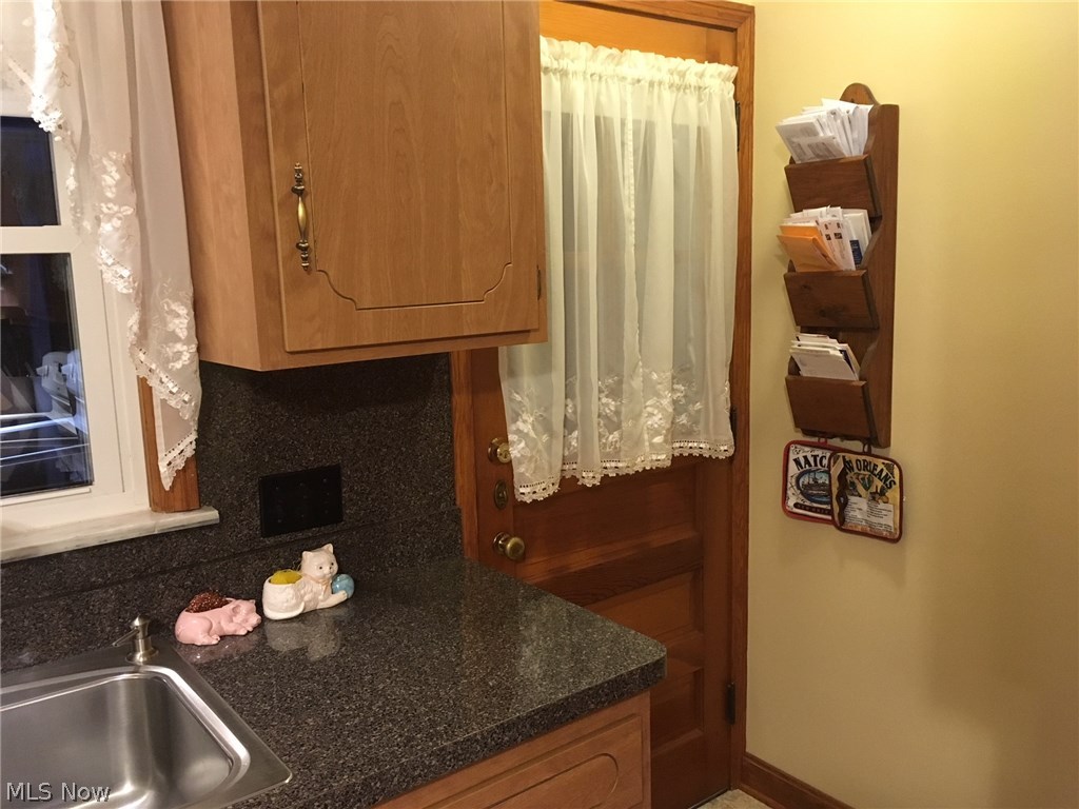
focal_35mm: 29
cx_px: 540
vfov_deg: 48.2
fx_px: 904
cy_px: 404
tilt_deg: -9.1
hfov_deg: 61.7
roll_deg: +1.7
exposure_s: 1/15
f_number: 2.2
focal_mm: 4.15
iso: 200
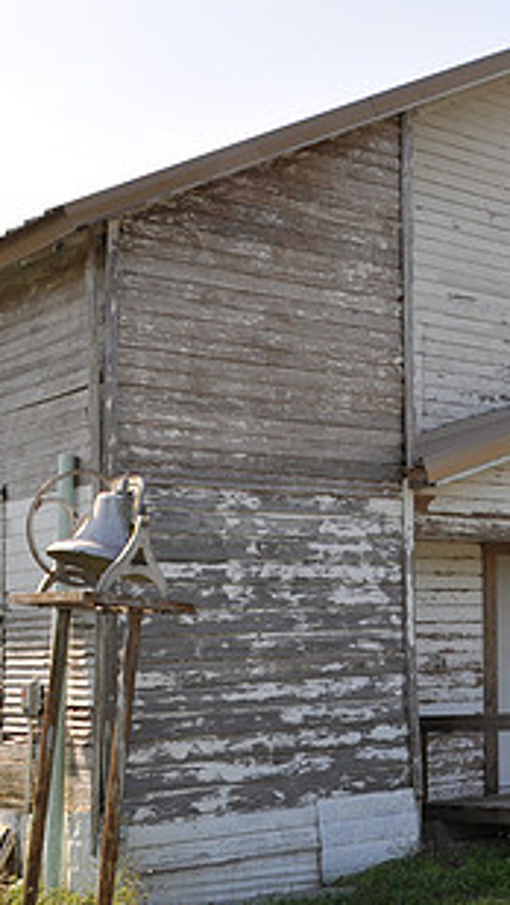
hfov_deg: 19.2
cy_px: 435
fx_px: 1417
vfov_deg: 35.4
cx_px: 621
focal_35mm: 59
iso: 200
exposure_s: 1/250
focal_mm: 20
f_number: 8
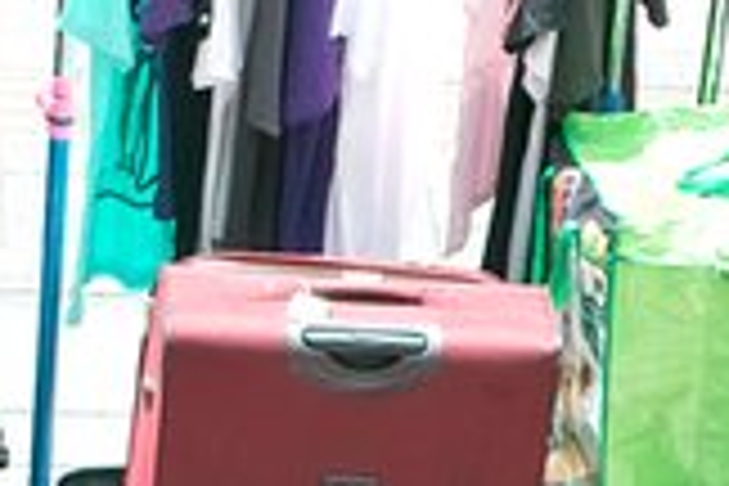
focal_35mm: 259
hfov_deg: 7.9
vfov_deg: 5.3
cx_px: 536
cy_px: 630
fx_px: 5244
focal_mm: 24.2
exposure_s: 1/125
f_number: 4.5
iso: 100
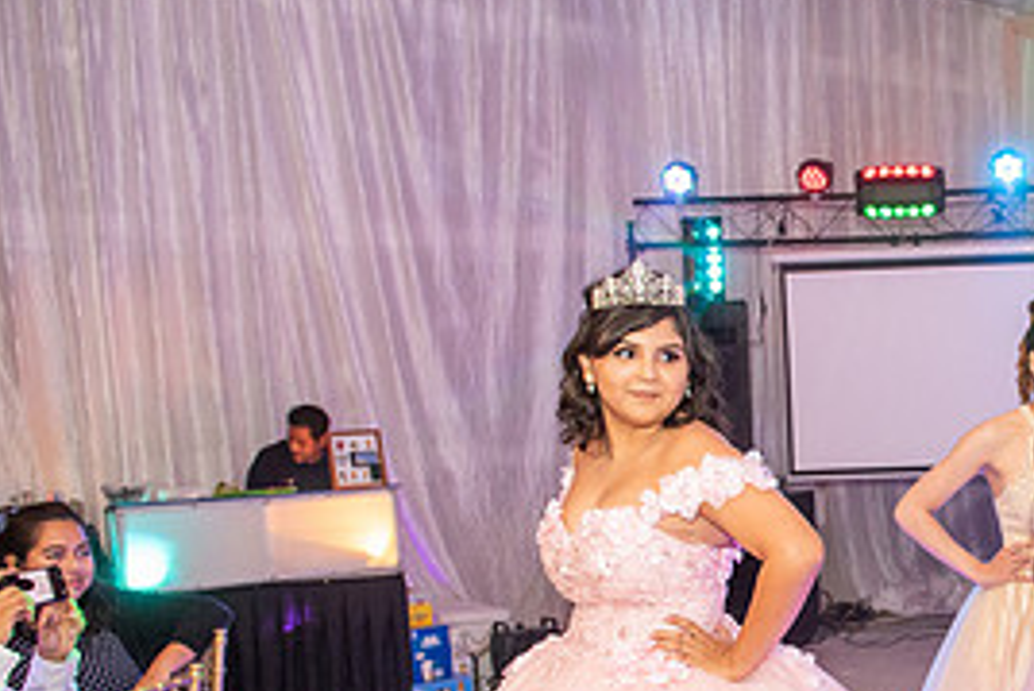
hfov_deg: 35.2
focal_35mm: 52
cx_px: 992
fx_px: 1494
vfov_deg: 25.5
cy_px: 569
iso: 1250
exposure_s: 1/160
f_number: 4
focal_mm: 24
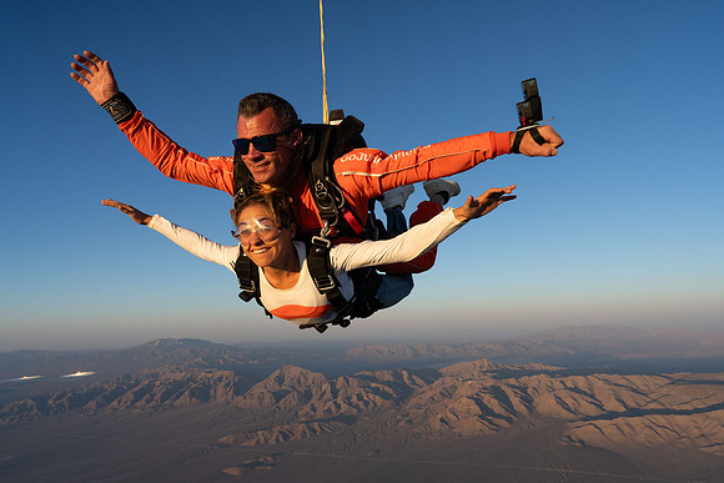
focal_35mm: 24
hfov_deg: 73.7
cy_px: 242
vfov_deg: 53.2
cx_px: 362
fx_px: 483
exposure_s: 1/2000
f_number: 8
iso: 1250
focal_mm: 24
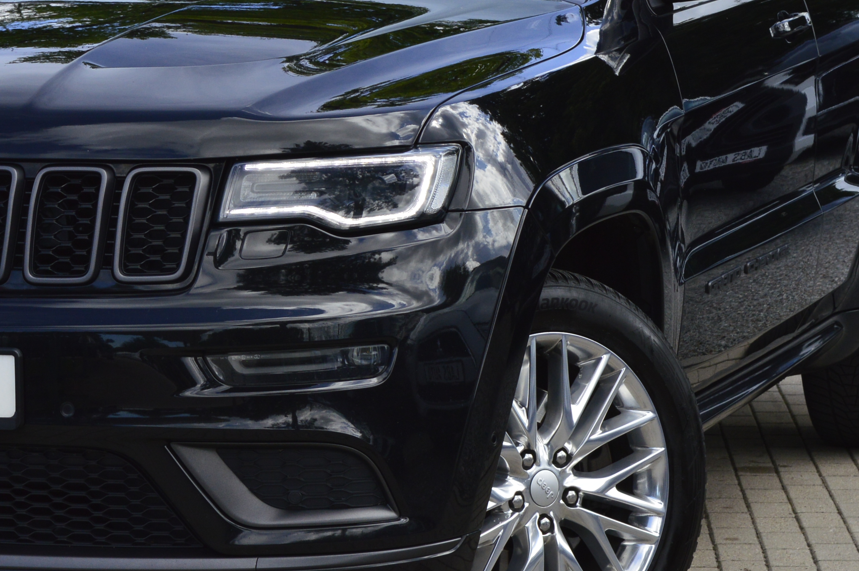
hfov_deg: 14.2
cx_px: 248
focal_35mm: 144
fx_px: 3433
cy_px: 219
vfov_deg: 9.5
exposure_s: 1/320
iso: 400
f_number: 11
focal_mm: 48
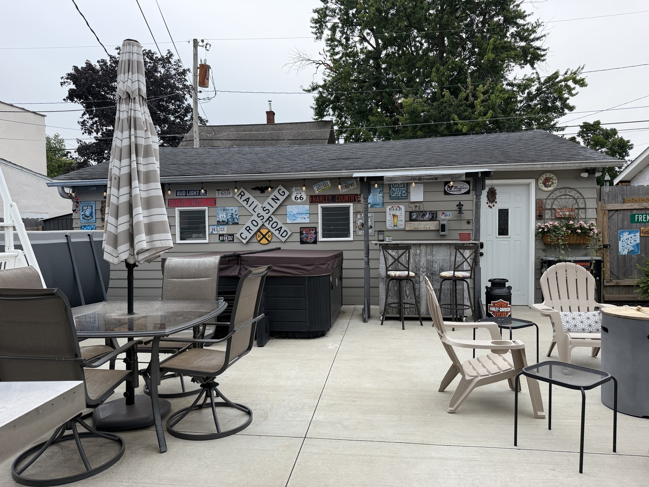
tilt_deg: -2.5
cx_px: 324
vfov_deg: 56.8
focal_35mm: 24
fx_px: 450
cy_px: 244
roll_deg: +0.7
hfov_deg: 71.6
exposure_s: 1/2525
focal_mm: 6.76
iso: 100
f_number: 1.78
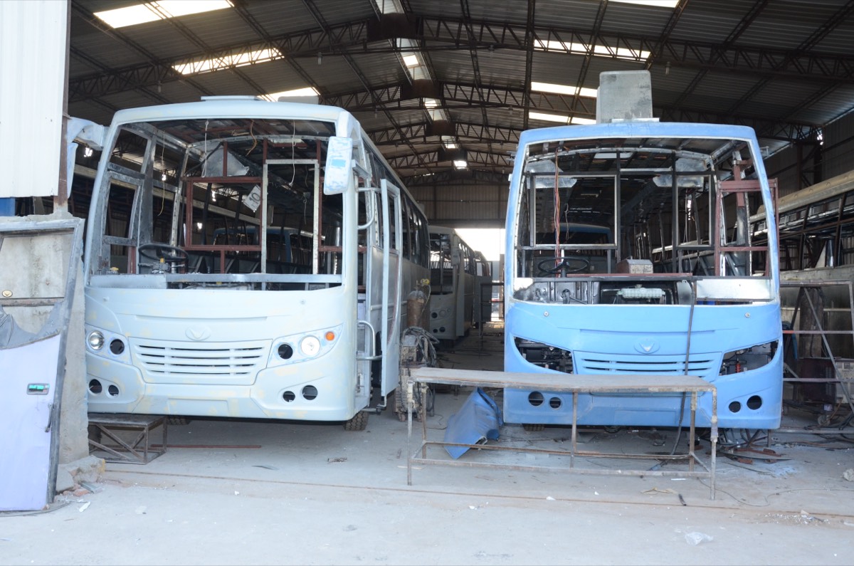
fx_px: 746
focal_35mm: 32
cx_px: 427
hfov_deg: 59.6
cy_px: 283
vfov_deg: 41.5
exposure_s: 1/125
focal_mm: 21
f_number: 7.1
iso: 800
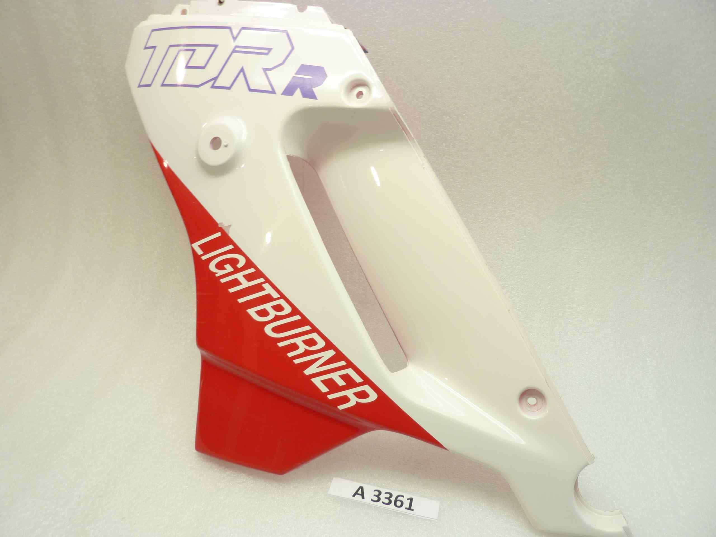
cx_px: 358
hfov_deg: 69.4
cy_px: 268
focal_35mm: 25
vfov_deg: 54.9
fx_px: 517
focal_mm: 4.1
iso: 80
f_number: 3.3
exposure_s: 1/20
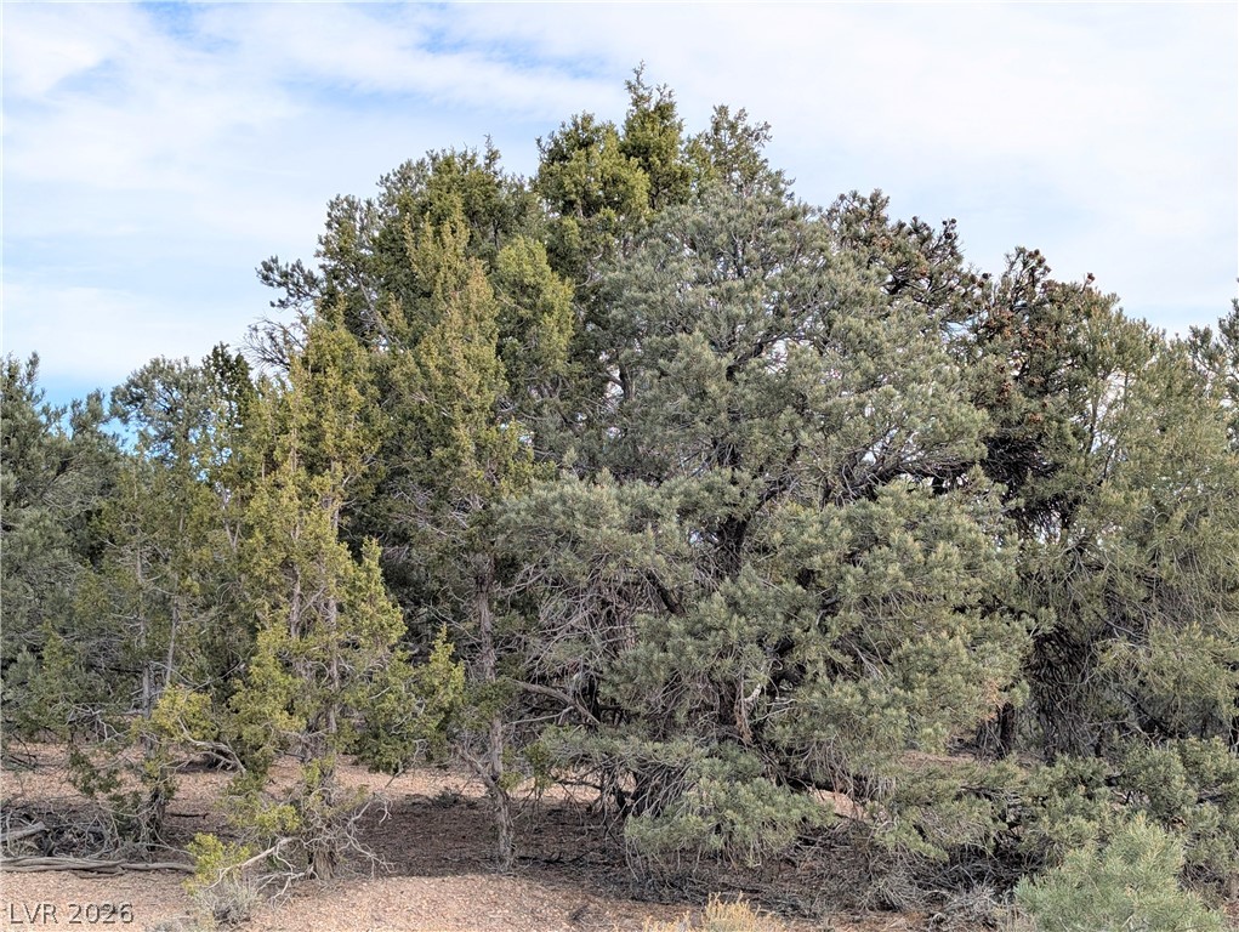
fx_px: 1756
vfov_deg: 29.7
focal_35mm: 49
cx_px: 620
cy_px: 466
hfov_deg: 38.9
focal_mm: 6.9
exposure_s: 1/664
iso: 22
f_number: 1.68
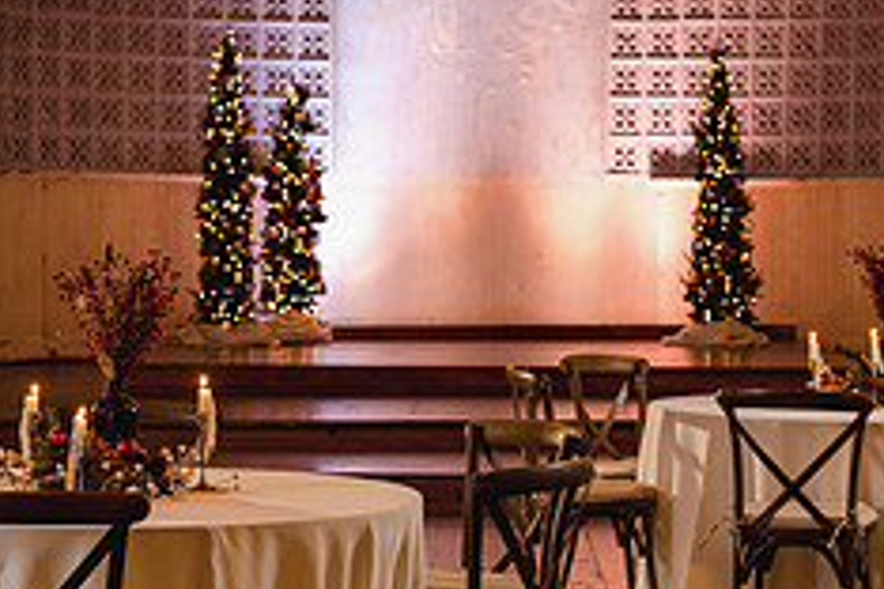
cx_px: 514
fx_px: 3045
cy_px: 285
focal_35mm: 124
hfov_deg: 16.5
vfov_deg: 11.1
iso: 400
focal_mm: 50
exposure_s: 1/25
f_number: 4
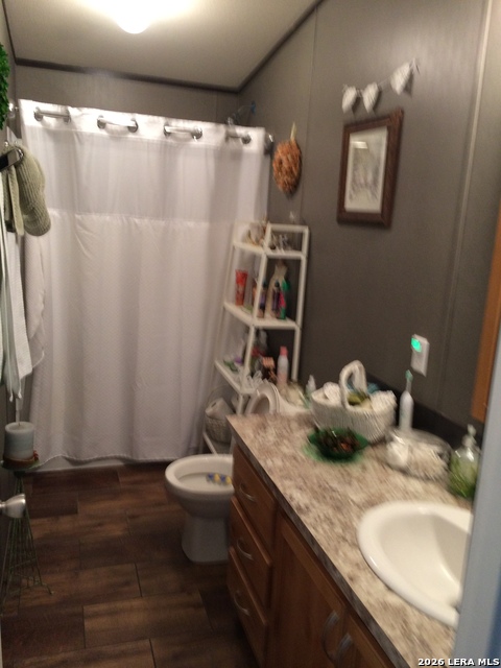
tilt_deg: -12.7
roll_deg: -0.9
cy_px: 334
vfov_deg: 61.7
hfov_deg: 48.2
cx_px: 250
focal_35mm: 29
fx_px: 560
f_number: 2.2
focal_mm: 4.15
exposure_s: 1/30
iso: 200
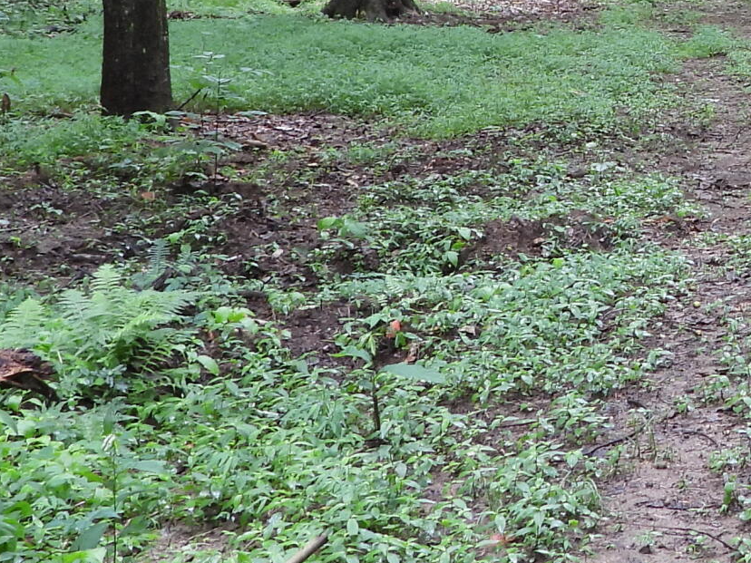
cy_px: 52
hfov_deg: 16.3
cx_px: 892
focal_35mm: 116
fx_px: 2517
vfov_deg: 12.7
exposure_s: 1/40
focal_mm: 5.8
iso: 100
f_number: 3.2
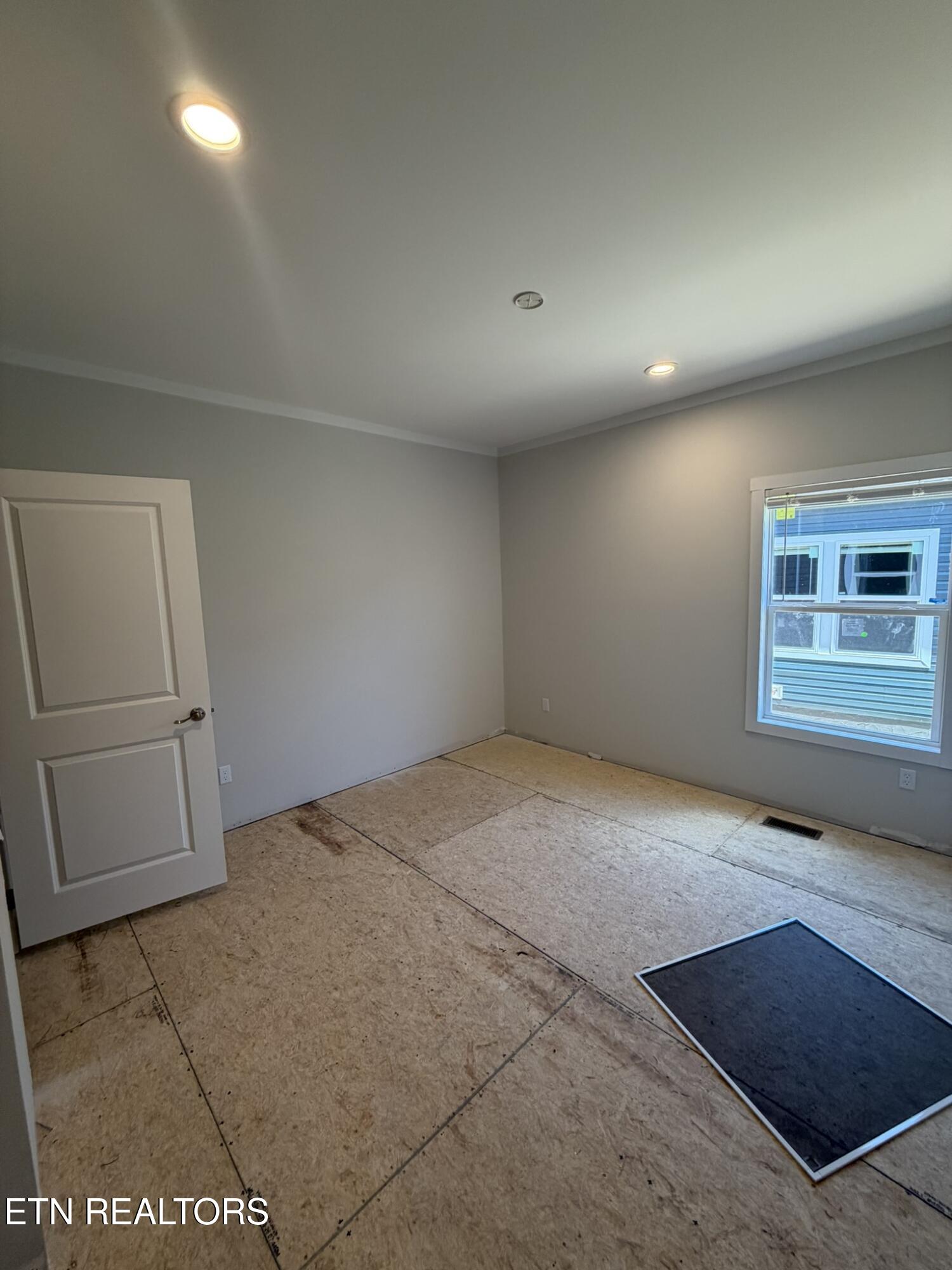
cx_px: 476
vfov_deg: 102.1
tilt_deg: -6.1
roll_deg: +1.9
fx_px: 513
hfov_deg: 85.7
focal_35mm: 14
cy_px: 635
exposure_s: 1/120
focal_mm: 2.22
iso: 125
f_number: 2.2
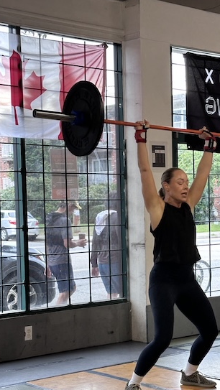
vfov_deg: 27.4
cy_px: 247
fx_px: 797
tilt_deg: -2.5
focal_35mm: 77
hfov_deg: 15.6
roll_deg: +0.5
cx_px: 178
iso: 80
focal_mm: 6.86
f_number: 1.78
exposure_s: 1/120
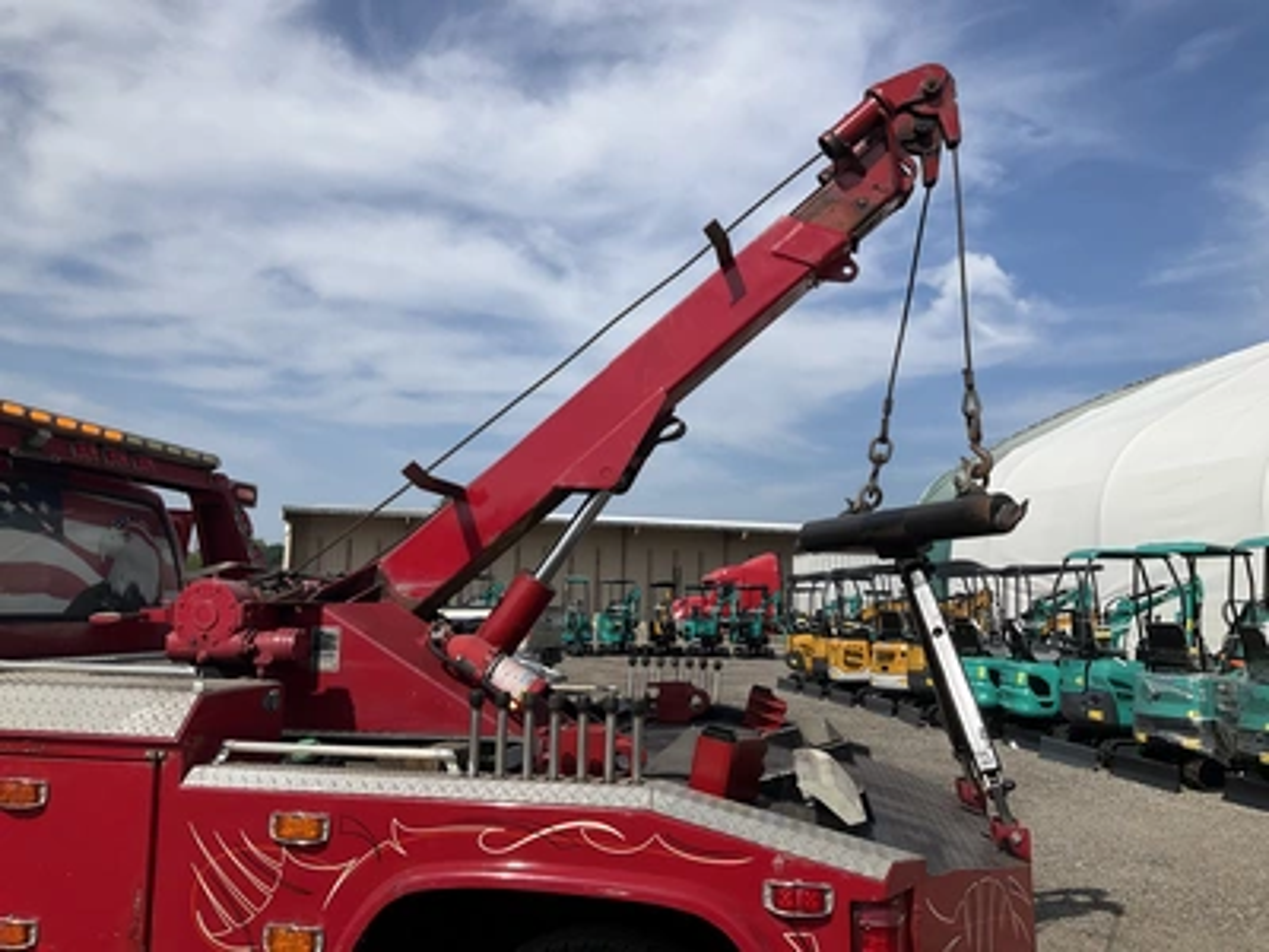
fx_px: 1063
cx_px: 634
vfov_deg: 48.2
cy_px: 476
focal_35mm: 29
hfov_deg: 61.7
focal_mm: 3
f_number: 1.8
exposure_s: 1/2959
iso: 25
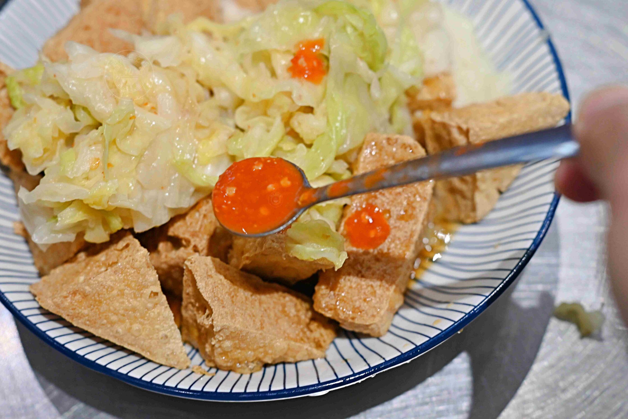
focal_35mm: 75
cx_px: 314
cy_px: 210
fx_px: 1308
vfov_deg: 18.2
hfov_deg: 27.0
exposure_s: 1/200
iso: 500
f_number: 3.2
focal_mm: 50
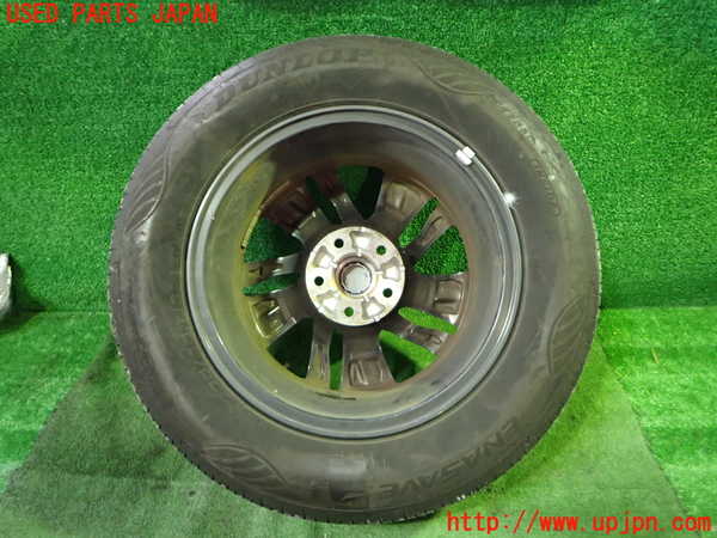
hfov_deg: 69.4
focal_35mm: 25
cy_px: 269
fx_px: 518
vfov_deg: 54.9
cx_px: 358
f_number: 2
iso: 640
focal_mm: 4.5
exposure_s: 1/30
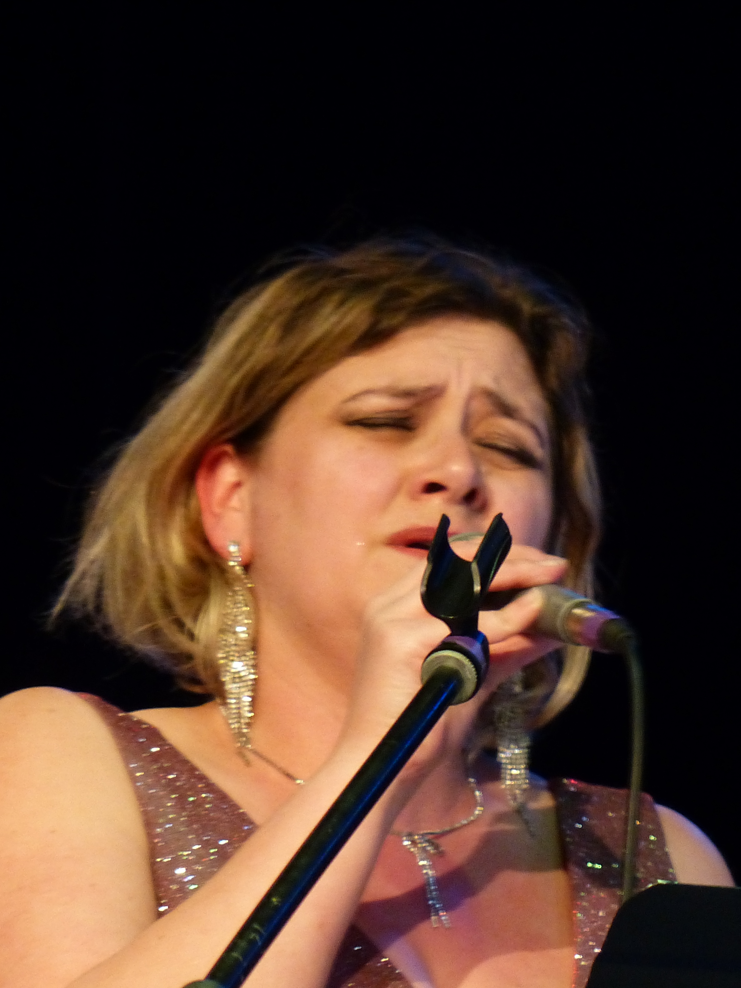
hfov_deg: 3.6
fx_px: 11931
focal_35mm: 418
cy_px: 494
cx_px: 565
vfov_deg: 4.7
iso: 400
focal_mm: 51.2
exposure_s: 1/13
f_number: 2.8
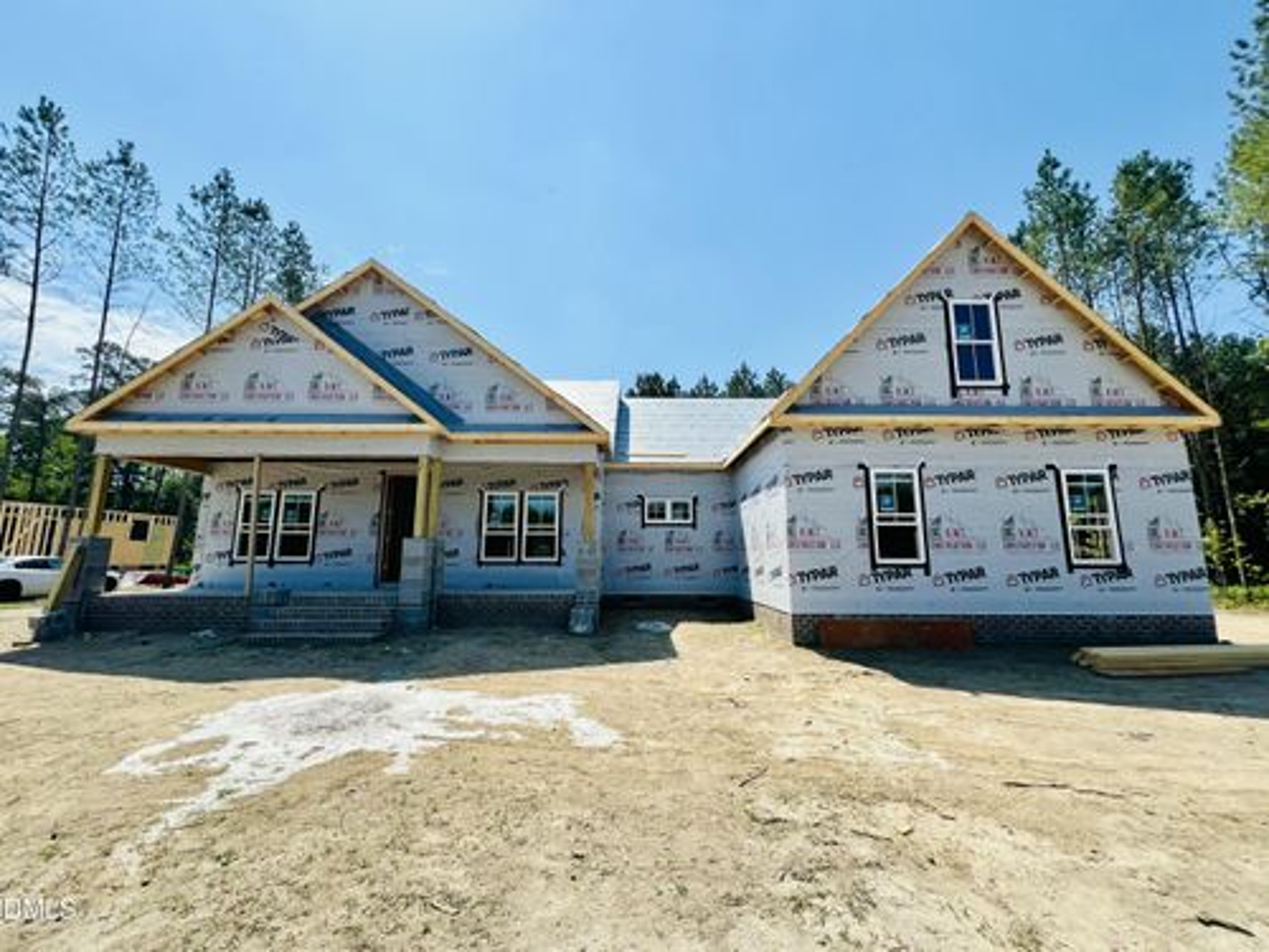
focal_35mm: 13
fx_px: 477
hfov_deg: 106.2
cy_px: 476
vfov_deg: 89.9
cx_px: 634
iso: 32
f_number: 1.8
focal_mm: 1.57
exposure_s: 1/2016
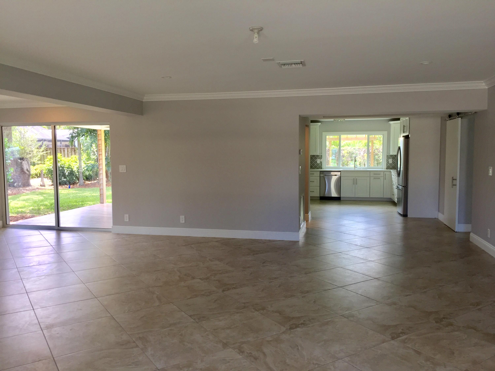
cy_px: 186
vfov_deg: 48.2
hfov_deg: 61.7
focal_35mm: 29
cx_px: 248
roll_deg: -0.6
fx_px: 415
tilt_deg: -5.8
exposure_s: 1/40
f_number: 2.2
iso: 32
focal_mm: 4.15
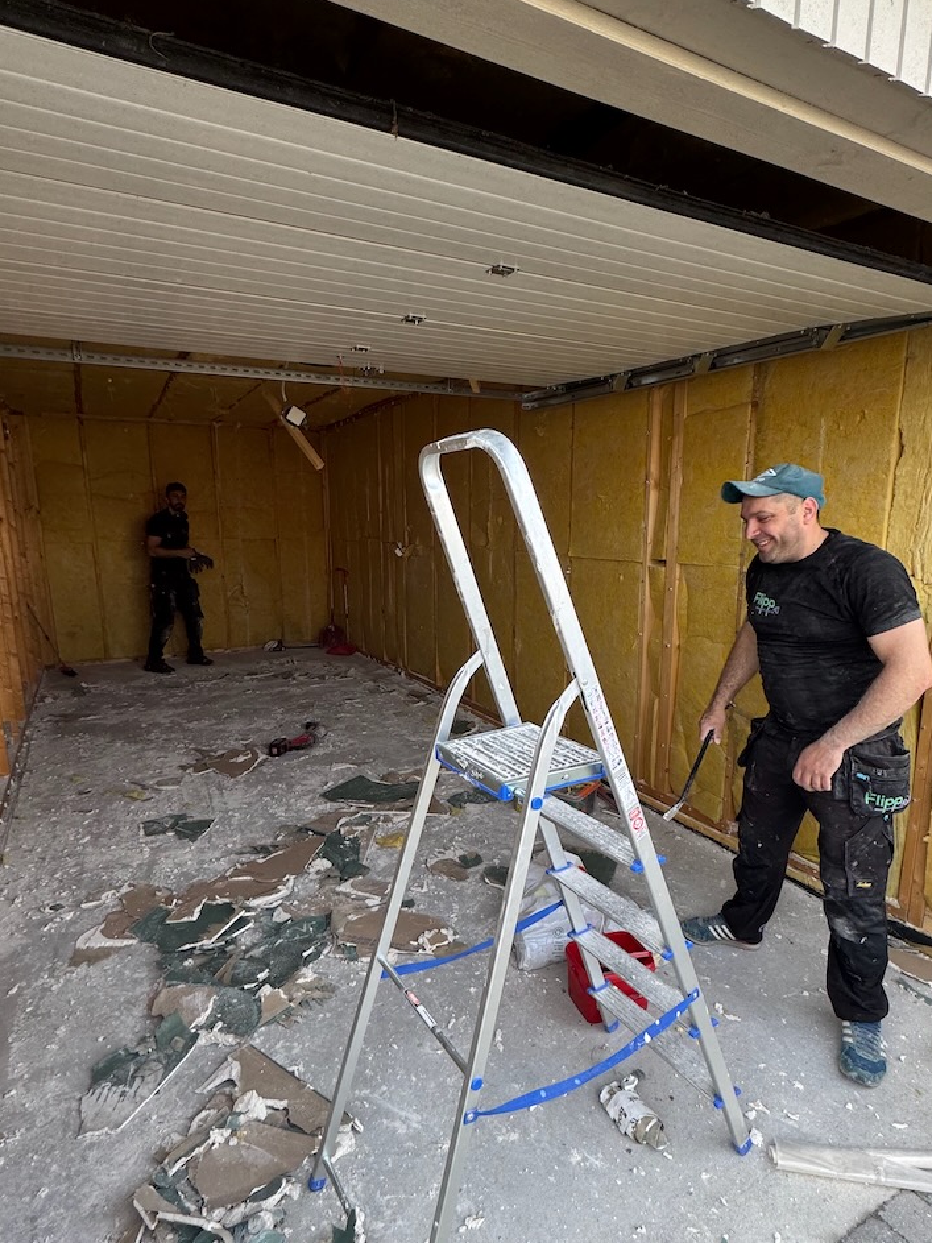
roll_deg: +0.7
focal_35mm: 19
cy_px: 647
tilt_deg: -10.1
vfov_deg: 84.6
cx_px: 461
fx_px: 682
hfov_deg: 68.7
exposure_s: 1/99
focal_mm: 2.22
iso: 40
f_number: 2.2
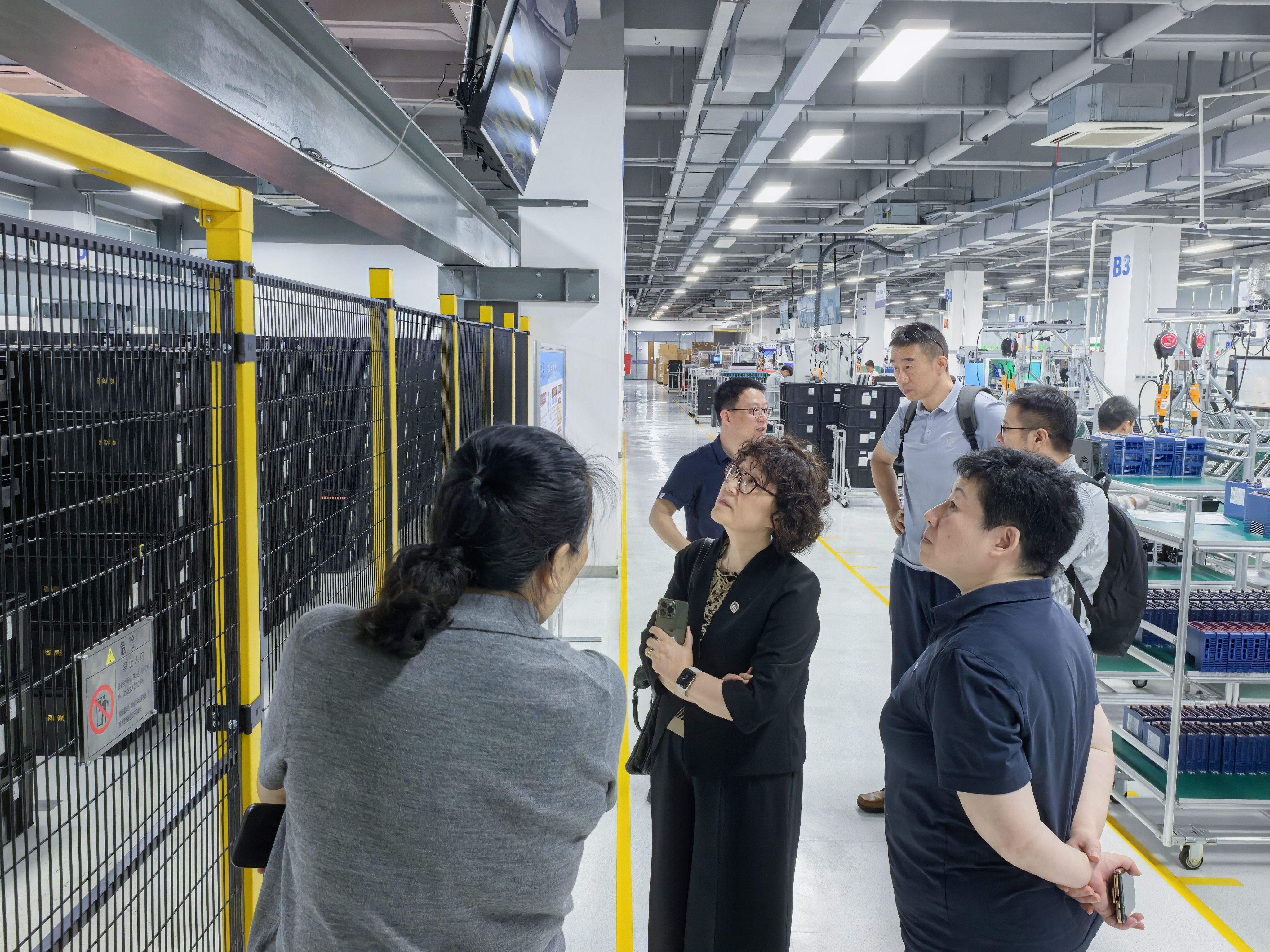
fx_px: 991
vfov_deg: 51.4
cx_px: 635
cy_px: 476
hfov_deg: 65.3
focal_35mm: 27
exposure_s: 1/50
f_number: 4
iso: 320
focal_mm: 6.98
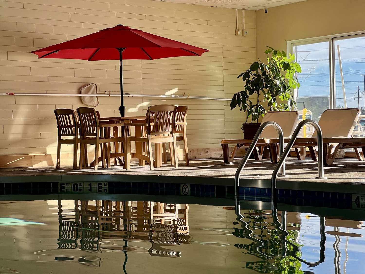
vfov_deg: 19.1
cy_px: 137
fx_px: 812
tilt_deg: -0.2
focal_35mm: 77
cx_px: 182
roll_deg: +1.1
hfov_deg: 25.3
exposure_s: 1/107
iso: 32
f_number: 2.8
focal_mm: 9
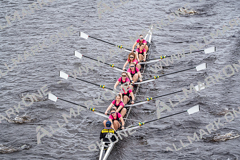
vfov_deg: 6.9
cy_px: 80
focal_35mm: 200
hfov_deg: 10.3
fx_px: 1334
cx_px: 120
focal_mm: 200
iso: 320
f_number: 2.8
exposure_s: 1/2000
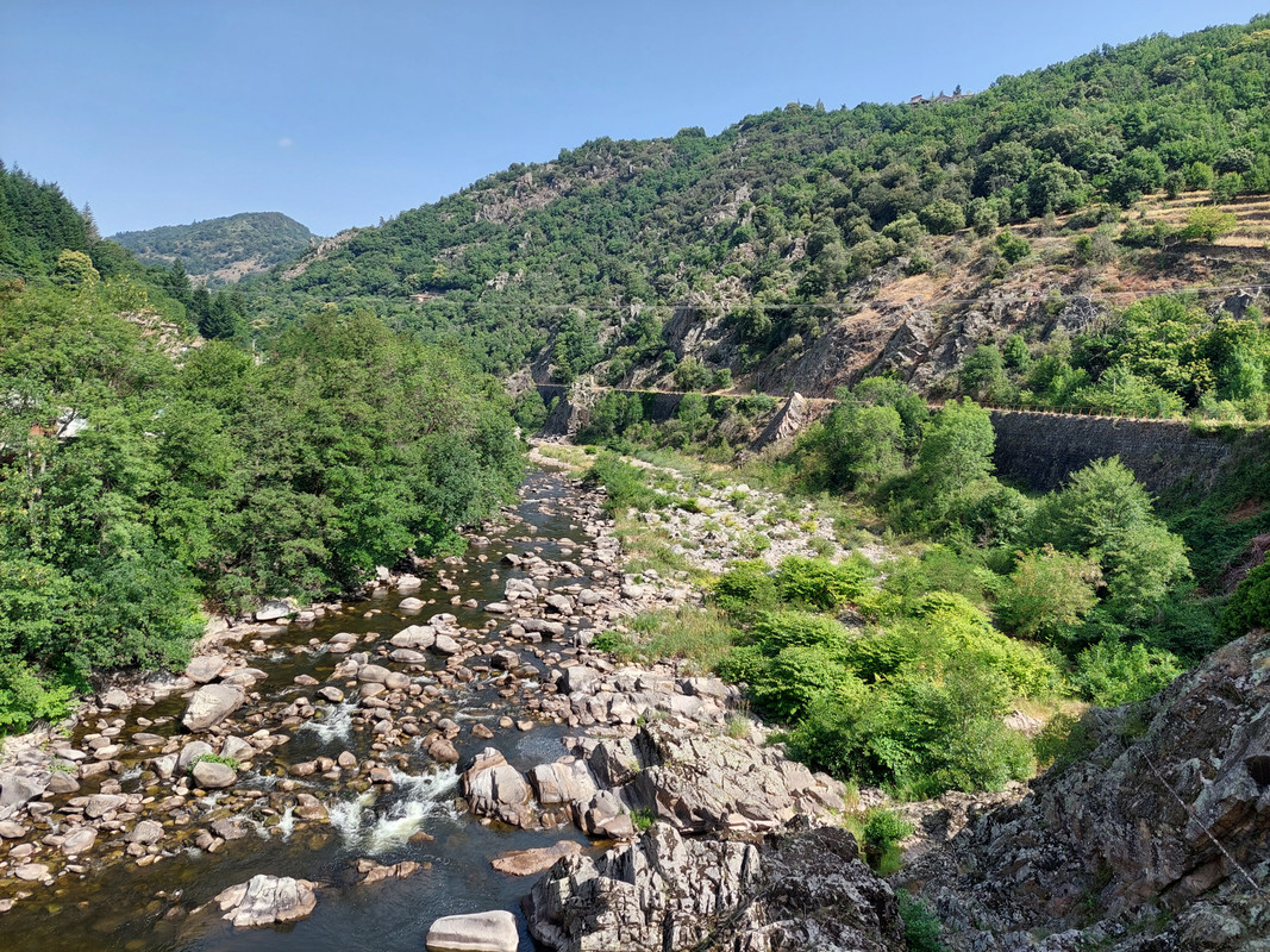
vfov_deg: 56.8
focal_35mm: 24
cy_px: 476
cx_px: 635
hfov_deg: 71.6
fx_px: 880
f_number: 1.8
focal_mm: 5.23
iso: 40
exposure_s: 1/751
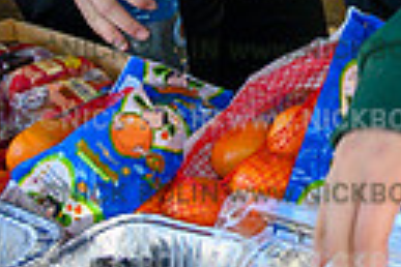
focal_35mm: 108
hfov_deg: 15.6
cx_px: 765
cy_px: -168
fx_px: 1203
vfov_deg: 11.9
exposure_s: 1/500
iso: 2500
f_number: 5
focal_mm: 24
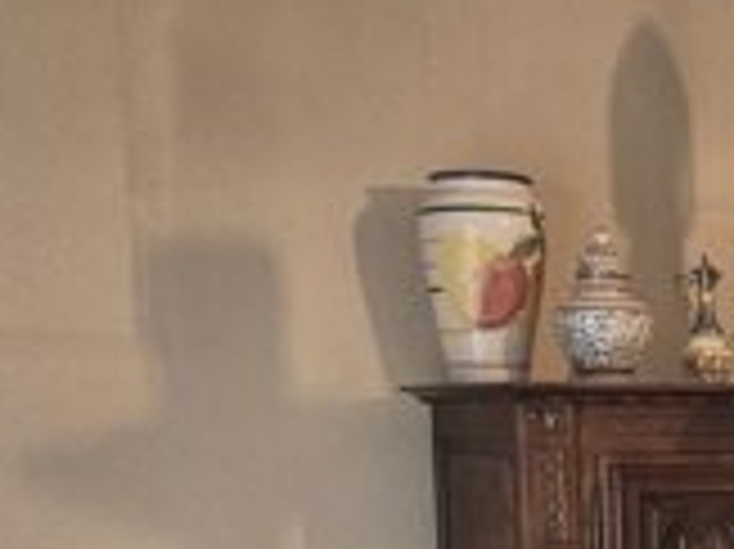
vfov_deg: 21.6
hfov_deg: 25.6
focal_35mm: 64
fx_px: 1356
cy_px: 616
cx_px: 977
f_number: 2.2
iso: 500
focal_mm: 2.2
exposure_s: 1/50
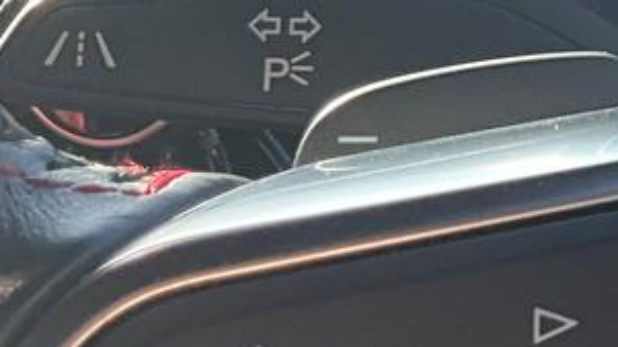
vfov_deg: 9.3
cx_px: 1211
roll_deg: -1.1
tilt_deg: -21.6
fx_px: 2064
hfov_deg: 14.4
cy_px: -179
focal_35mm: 126
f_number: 1.8
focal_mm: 3
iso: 25
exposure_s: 1/122
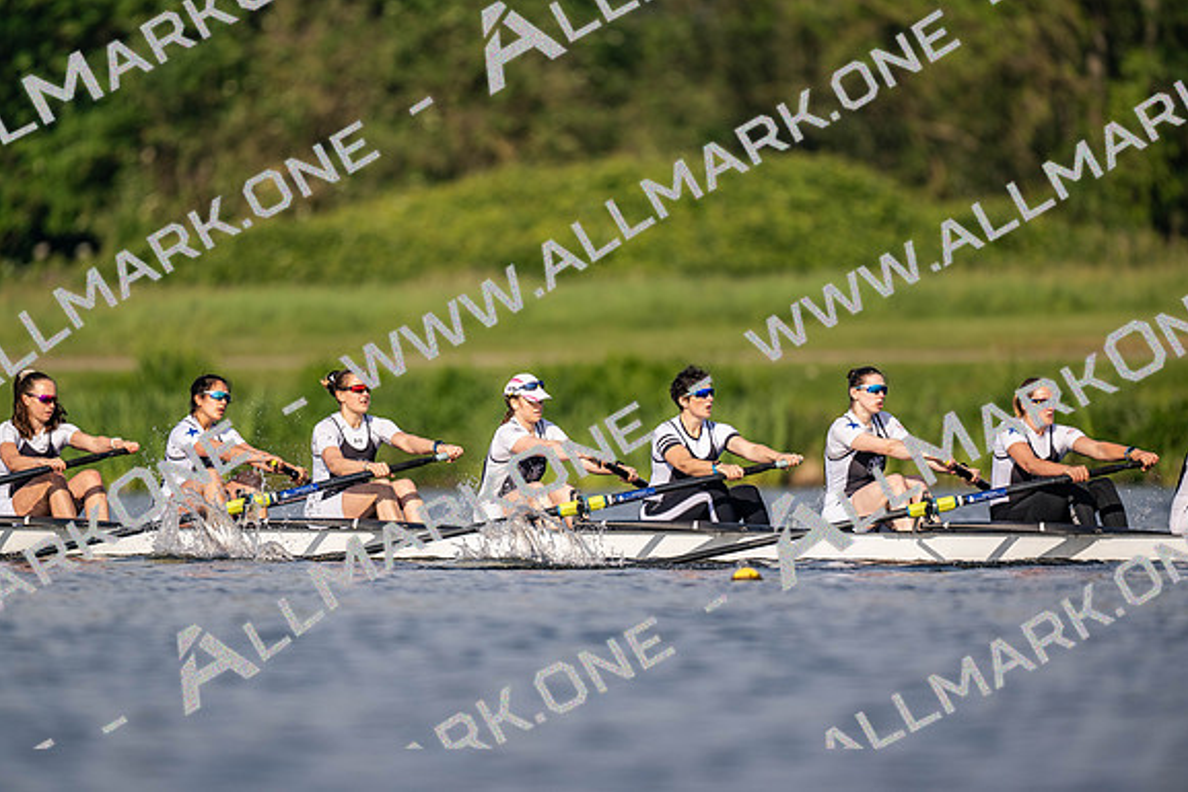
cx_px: 595
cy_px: 396
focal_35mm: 603
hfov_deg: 3.4
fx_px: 19903
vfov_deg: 2.3
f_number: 4
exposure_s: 1/2500
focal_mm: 600
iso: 220
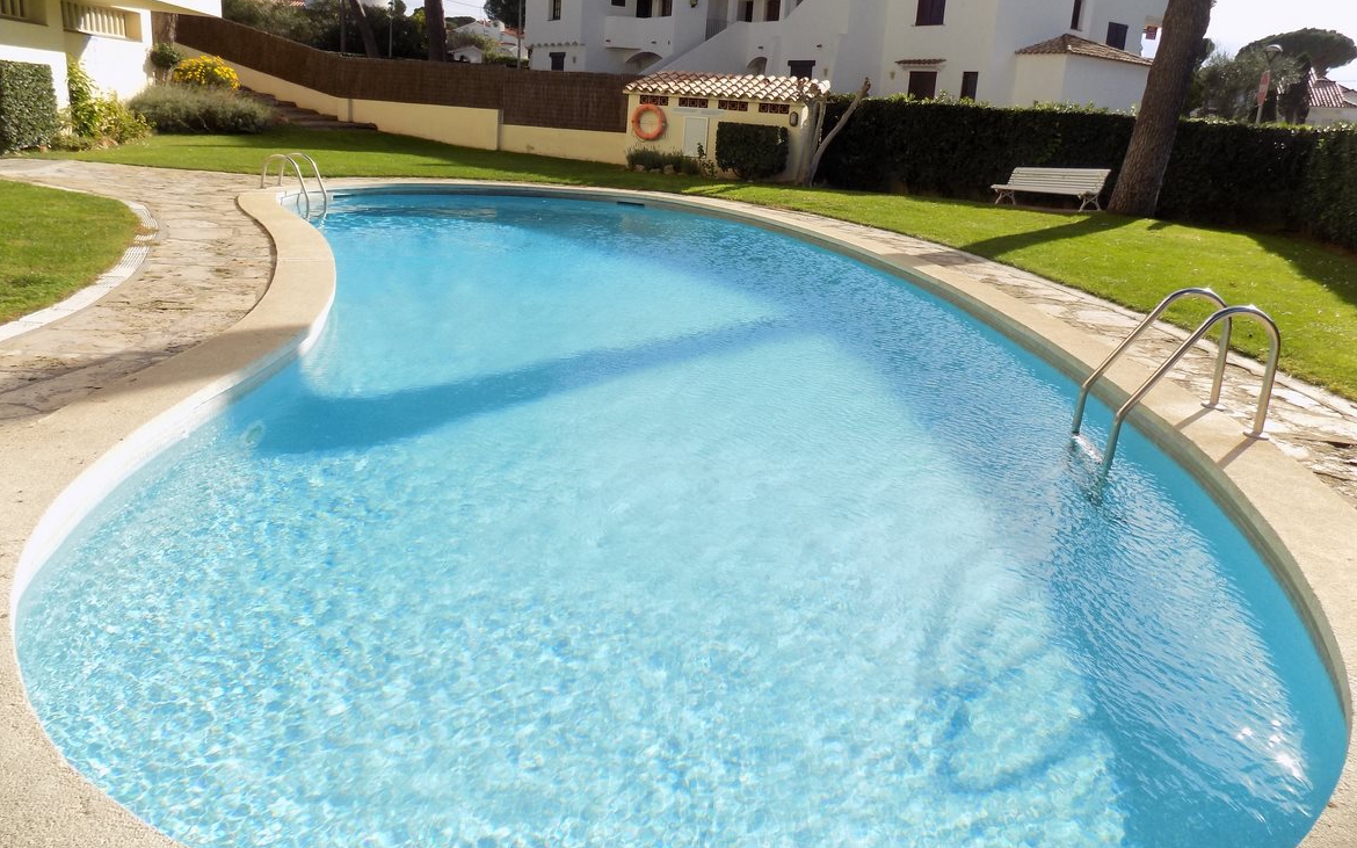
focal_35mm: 25
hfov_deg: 72.5
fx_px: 924
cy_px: 370
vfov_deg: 49.1
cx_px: 690
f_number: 3.1
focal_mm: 4
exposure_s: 1/1250
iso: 80
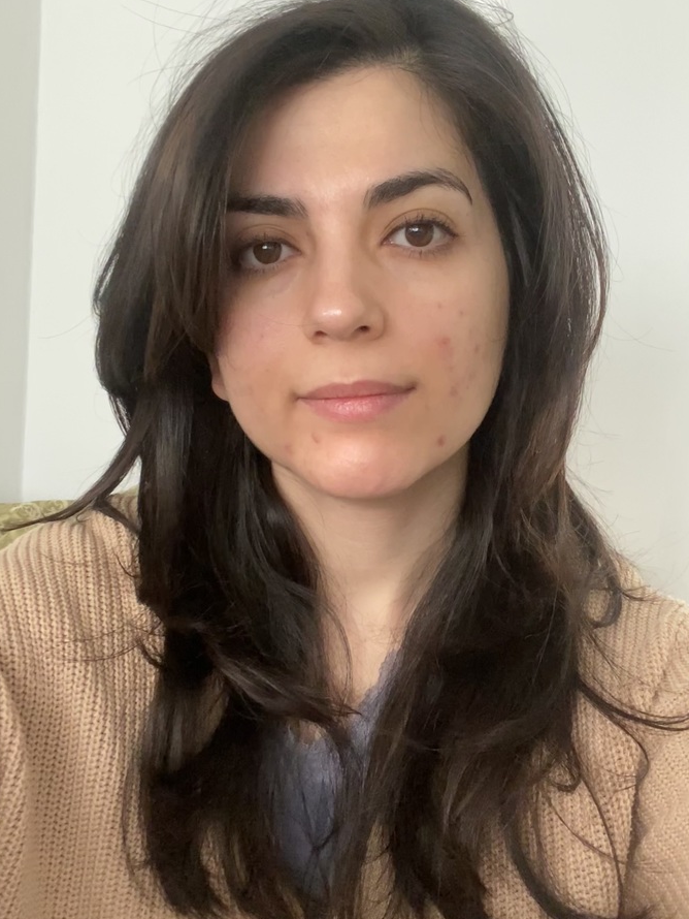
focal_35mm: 31
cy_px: 460
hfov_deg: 45.5
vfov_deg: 58.3
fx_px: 822
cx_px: 343
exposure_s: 1/59
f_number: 2.2
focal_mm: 2.71
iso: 400
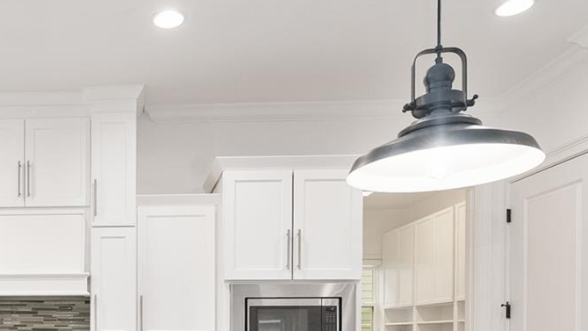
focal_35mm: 35
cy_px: 331
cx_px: 101
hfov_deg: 52.2
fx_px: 546
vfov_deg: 31.2
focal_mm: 14
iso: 1250
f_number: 7.1
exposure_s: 1/30
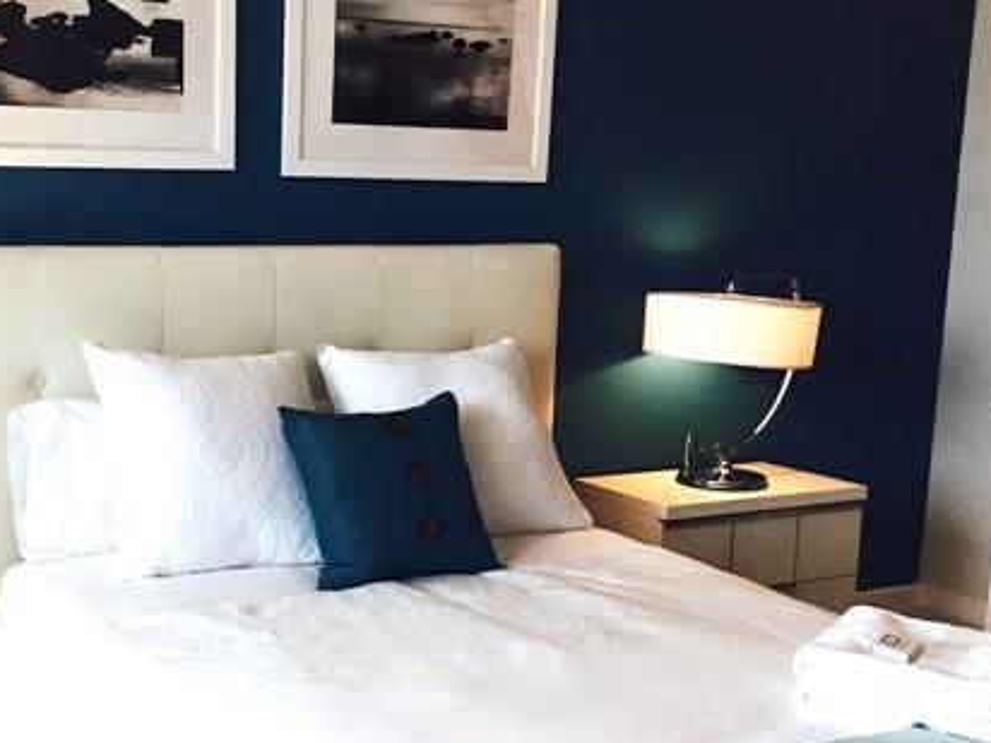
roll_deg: -1.4
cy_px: 423
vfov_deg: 32.1
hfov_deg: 41.0
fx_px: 1288
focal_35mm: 45
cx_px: 257
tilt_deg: -10.8
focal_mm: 4.15
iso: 40
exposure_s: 1/30
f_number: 2.2
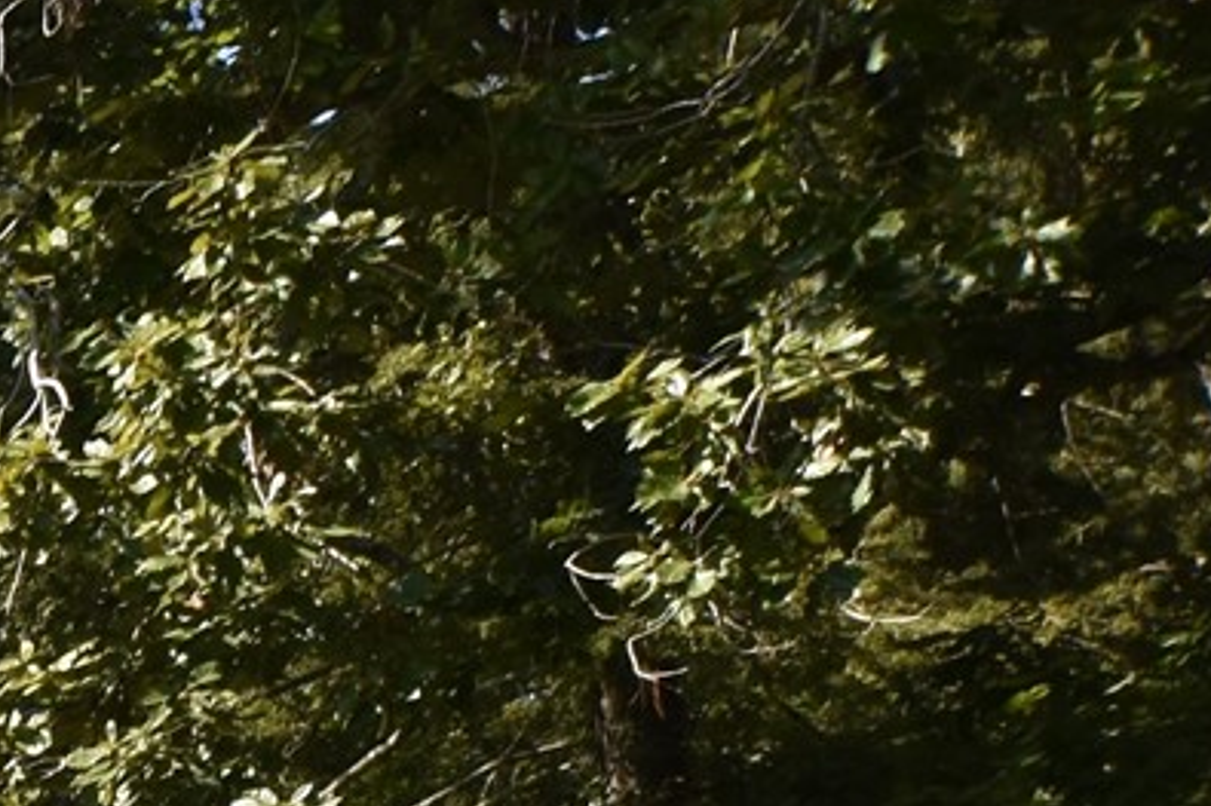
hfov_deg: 10.3
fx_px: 5548
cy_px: 2105
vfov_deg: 7.6
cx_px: -1953
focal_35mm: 165
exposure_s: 1/500
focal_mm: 20
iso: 400
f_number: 8
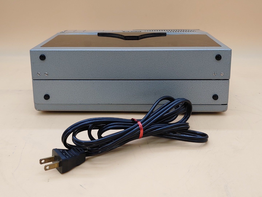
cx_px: 131
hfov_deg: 47.9
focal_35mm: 39
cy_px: 98
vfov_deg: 36.8
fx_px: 295
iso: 50
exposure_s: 1/74
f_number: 1.8
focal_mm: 4.36
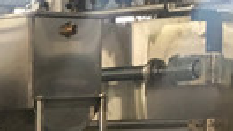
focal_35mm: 179
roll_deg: +1.1
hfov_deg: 11.0
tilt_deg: -9.2
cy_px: 276
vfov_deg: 6.5
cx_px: -233
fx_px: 1105
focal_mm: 4.15
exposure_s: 1/33
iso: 40
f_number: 2.2
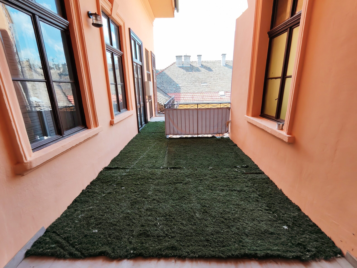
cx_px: 178
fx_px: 165
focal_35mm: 16
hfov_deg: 94.5
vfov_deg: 78.1
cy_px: 134
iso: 50
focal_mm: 1.96
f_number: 2.2
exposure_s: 1/220
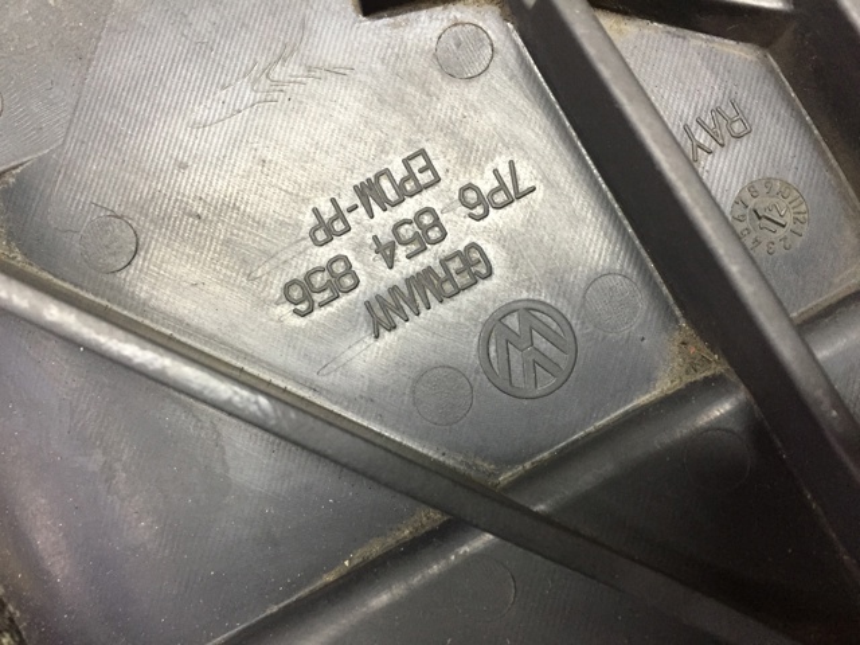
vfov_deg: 48.2
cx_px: 430
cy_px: 322
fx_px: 720
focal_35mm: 29
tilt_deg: -56.3
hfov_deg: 61.7
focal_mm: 4.15
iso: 200
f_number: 2.2
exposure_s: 1/33
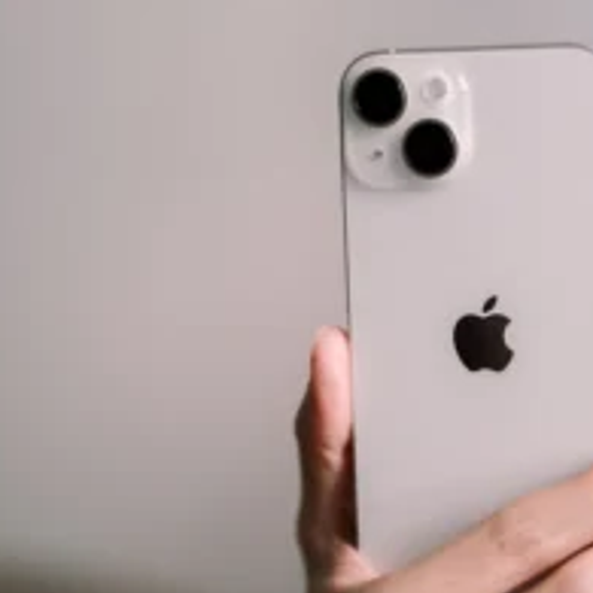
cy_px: 341
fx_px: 1783
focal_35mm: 92
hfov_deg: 18.6
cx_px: 517
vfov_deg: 18.9
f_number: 1.6
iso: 160
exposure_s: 1/50
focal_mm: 50
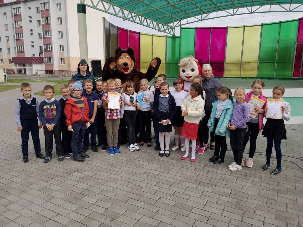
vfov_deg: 51.4
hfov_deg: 65.3
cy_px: 114
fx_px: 236
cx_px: 152
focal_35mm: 27
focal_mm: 3.95
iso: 50
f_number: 1.8
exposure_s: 1/1724
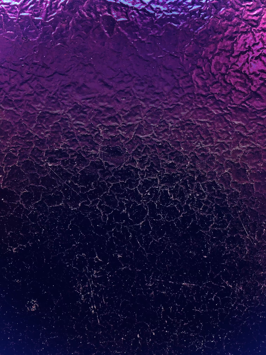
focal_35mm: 28
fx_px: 287
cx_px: 133
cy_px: 178
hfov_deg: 49.7
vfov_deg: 63.4
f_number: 1.8
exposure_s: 1/4
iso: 100
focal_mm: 4
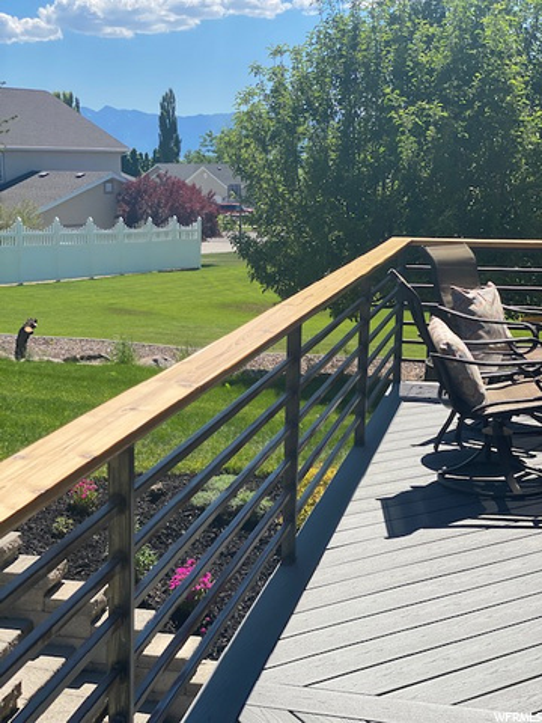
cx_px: 271
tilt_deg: -9.8
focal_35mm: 52
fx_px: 1086
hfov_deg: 28.0
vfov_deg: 36.8
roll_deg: +1.7
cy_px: 362
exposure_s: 1/1453
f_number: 2
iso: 20
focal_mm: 6
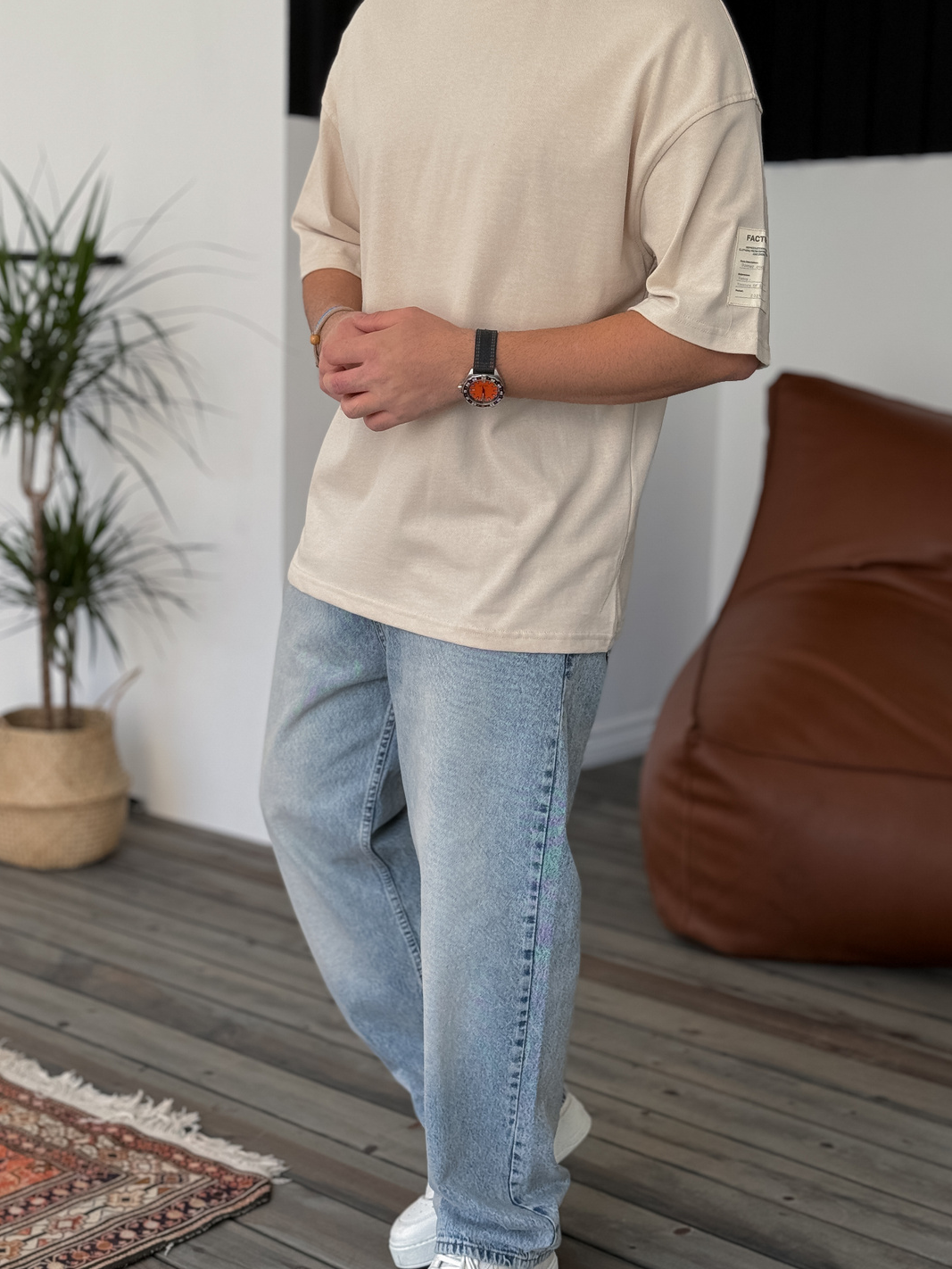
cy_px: 584
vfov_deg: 35.5
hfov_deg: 27.0
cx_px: 426
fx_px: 1980
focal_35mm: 54
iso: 64
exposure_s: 1/180
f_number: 1.8
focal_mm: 6.86
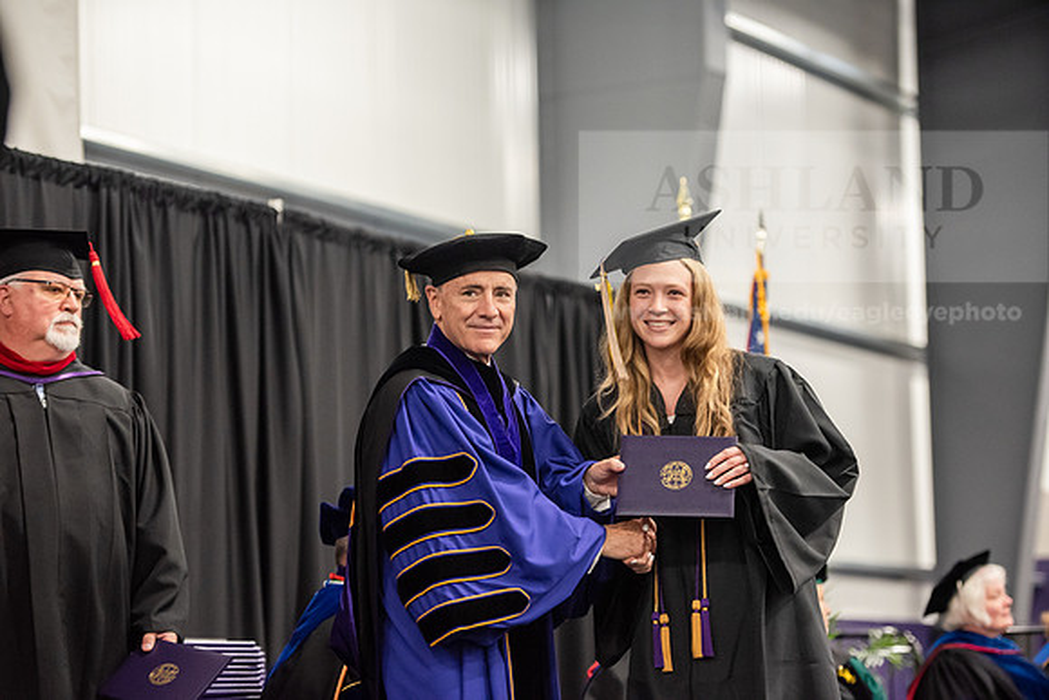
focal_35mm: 105
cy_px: 350
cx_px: 524
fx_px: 3060
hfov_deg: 19.5
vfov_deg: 13.0
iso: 2500
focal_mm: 105
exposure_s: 1/200
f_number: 3.2
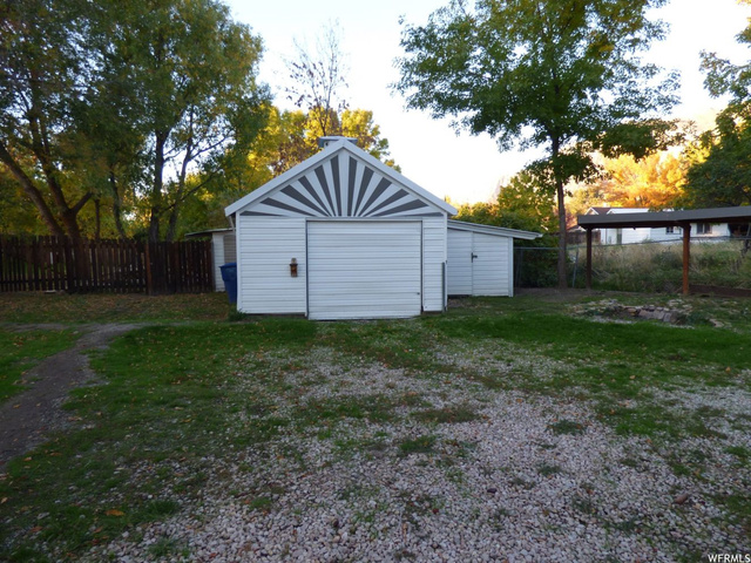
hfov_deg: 81.7
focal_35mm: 20
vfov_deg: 66.0
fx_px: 434
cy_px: 282
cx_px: 376
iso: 100
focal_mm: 3.58
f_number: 2.8
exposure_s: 1/100
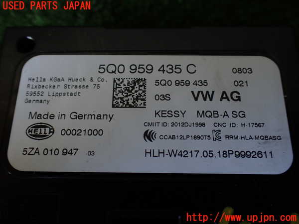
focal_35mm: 30
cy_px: 112
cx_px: 150
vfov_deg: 46.8
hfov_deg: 60.0
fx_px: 259
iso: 125
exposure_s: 1/125
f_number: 2.3
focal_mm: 5.4
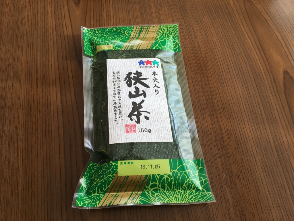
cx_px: 147
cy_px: 110
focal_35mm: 29
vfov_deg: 48.2
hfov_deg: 61.7
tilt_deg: -63.5
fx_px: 246
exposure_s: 1/120
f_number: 2.2
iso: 25
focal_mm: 4.15
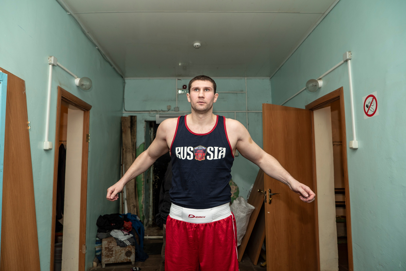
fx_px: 278
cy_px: 136
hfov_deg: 72.2
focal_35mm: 25
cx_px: 200
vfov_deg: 51.9
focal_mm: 24
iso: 400
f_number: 4
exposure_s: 1/125
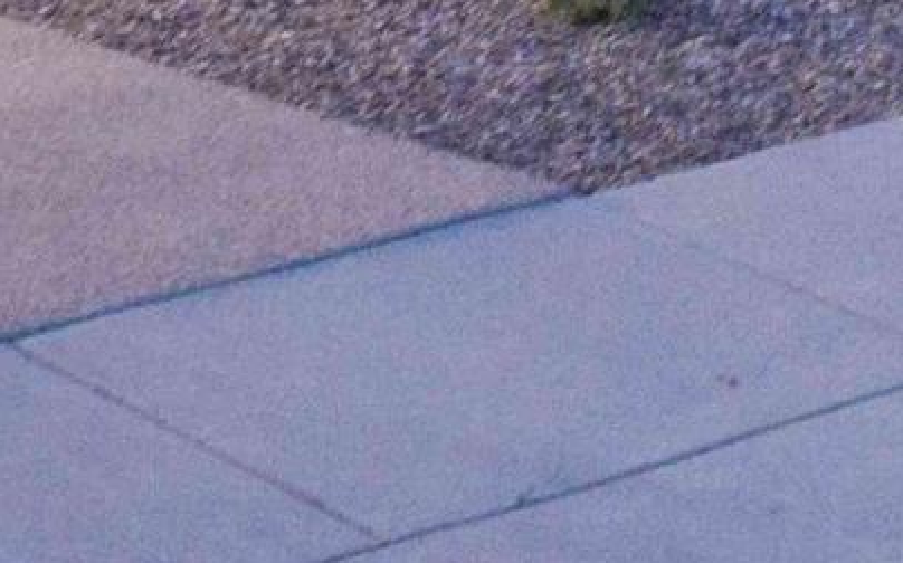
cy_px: -990
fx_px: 5214
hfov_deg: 9.0
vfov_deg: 5.8
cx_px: -1191
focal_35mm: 212
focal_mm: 10.26
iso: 400
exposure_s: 1/2
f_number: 2.8
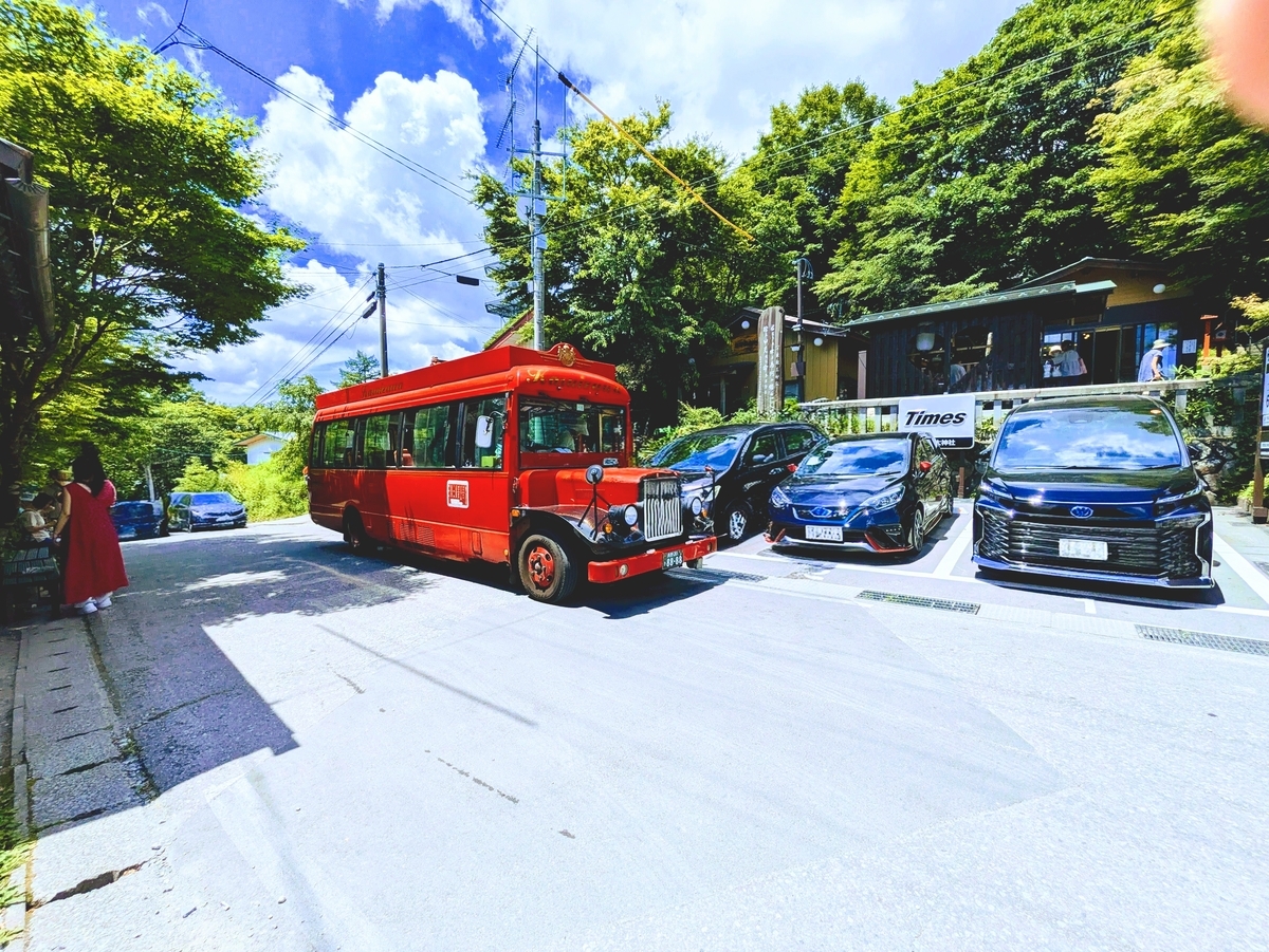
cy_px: 476
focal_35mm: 14
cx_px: 634
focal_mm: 1.83
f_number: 2.2
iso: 48
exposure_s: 1/2833
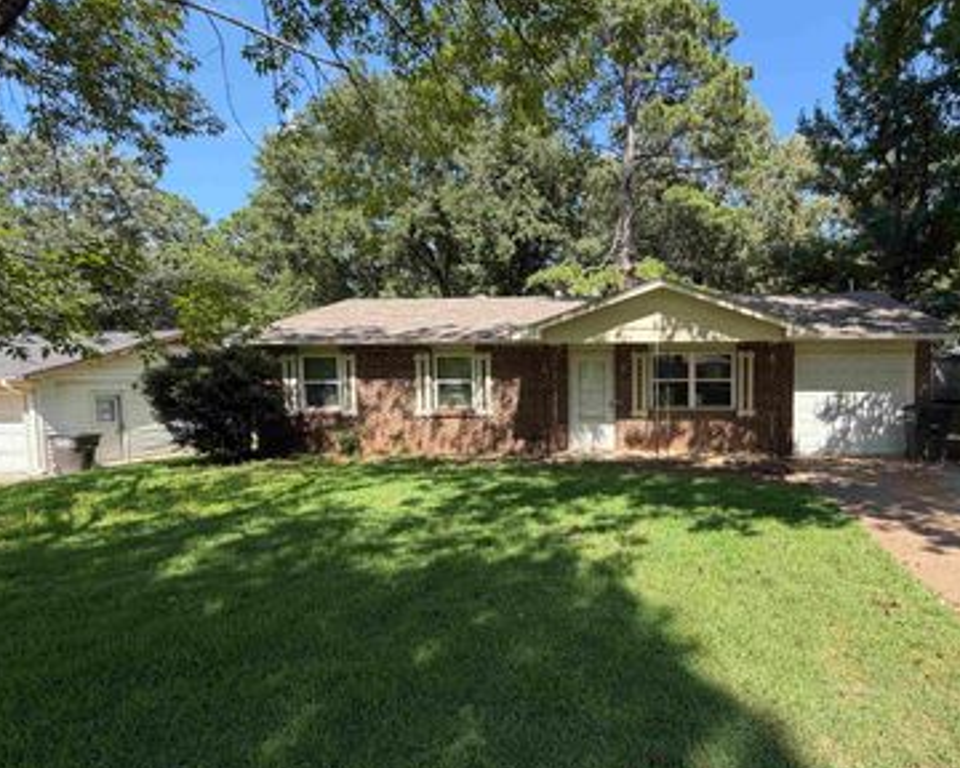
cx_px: 651
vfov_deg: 70.8
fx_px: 540
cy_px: 409
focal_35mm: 19
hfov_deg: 80.1
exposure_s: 1/502
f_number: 2.2
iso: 50
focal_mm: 2.22
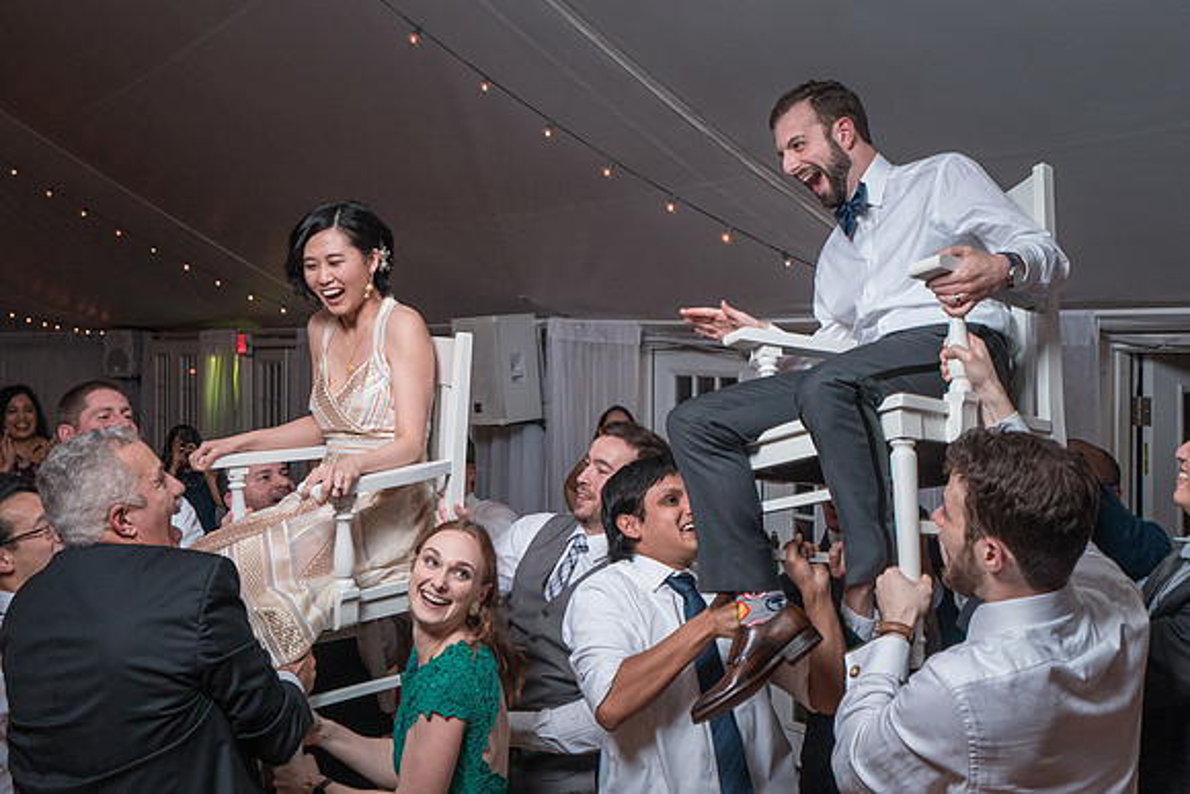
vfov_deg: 32.3
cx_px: 629
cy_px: 338
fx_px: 1370
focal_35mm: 41
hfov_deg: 46.9
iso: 2000
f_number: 5.6
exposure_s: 1/200
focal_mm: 33
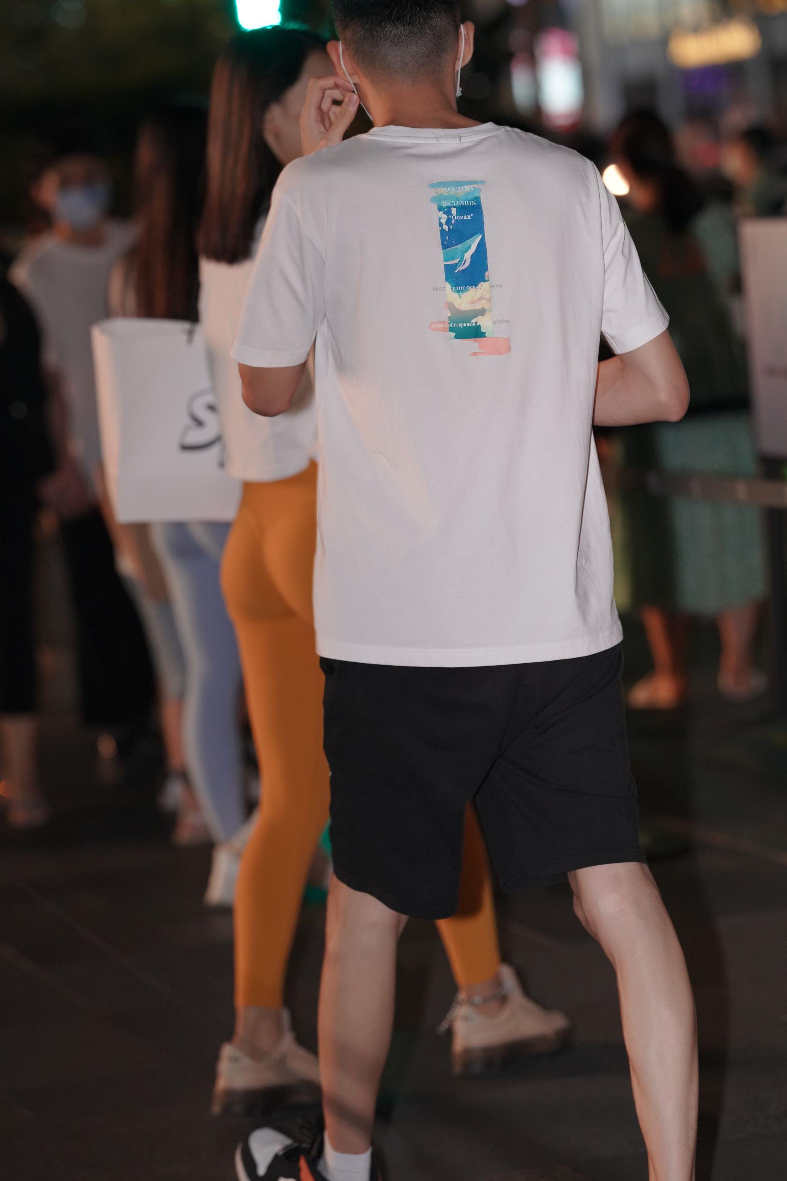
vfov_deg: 15.2
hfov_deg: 10.2
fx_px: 4428
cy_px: 590
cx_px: 394
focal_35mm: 135
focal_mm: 135
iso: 2000
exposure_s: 1/250
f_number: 3.2
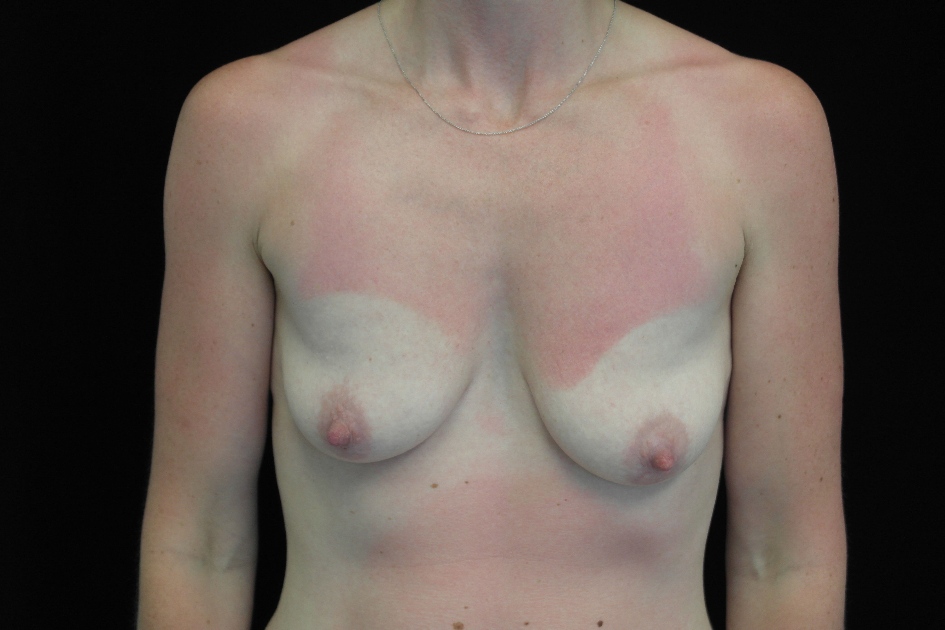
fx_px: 1391
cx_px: 472
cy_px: 315
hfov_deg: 37.5
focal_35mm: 53
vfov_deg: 25.5
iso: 400
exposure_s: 1/50
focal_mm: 35
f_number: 4.5
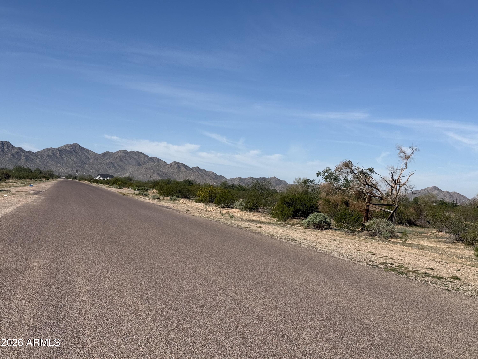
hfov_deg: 39.7
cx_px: 239
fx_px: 663
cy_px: 180
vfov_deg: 30.3
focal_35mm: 48
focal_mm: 6.76
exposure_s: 1/9901
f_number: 1.78
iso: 80
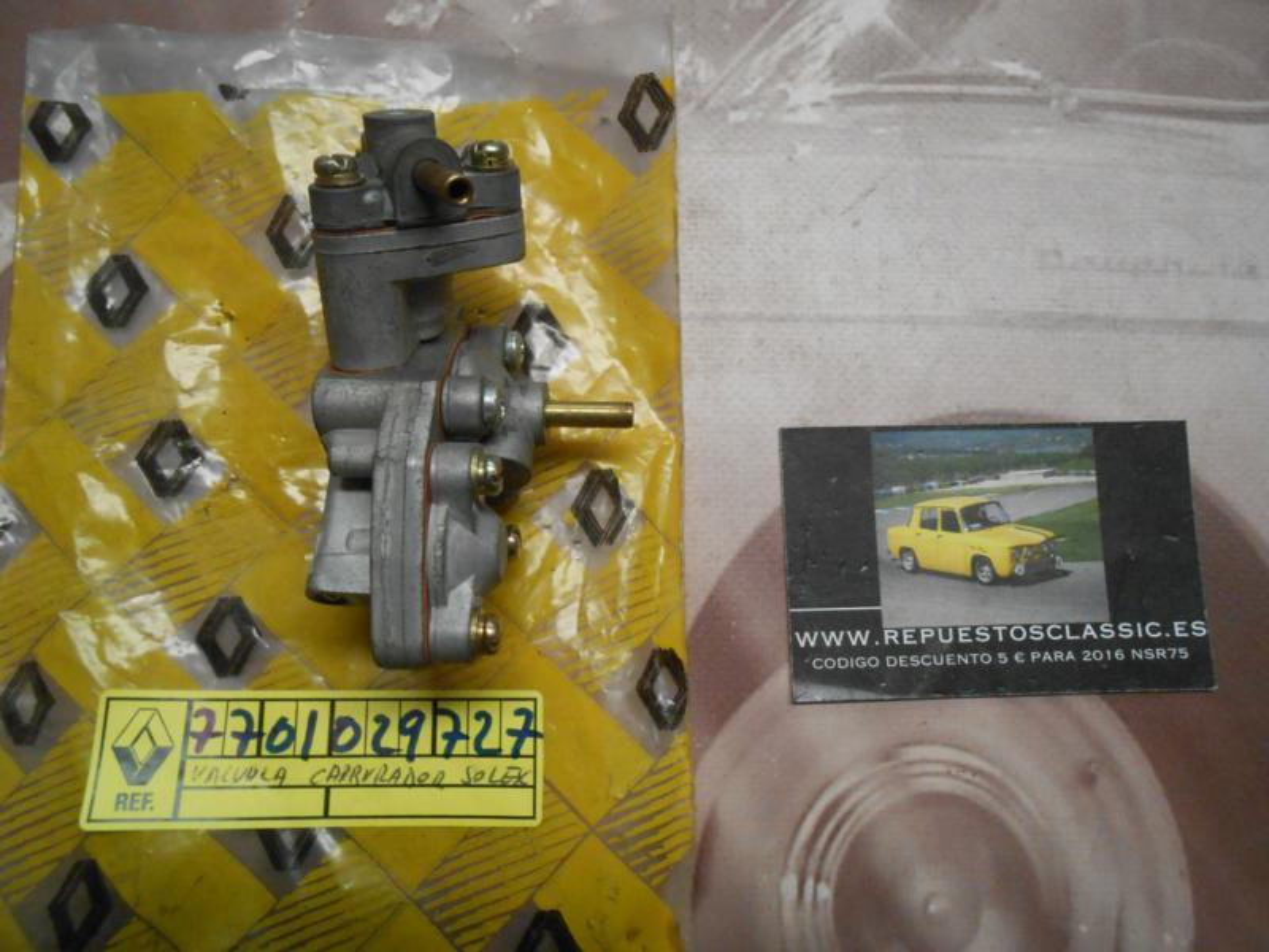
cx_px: 634
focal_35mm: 26
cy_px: 476
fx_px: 953
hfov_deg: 67.3
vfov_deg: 53.1
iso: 400
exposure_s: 1/25
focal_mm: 4.6
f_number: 3.5
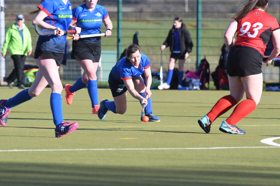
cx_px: 140
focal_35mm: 450
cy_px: 93
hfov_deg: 4.6
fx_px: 3499
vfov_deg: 3.1
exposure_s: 1/800
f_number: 10
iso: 500
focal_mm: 300
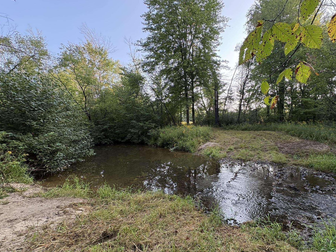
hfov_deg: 94.1
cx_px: 188
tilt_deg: -3.0
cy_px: 132
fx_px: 155
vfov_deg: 78.0
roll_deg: +2.7
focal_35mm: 16
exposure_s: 1/131
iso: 100
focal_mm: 2.22
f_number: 2.2
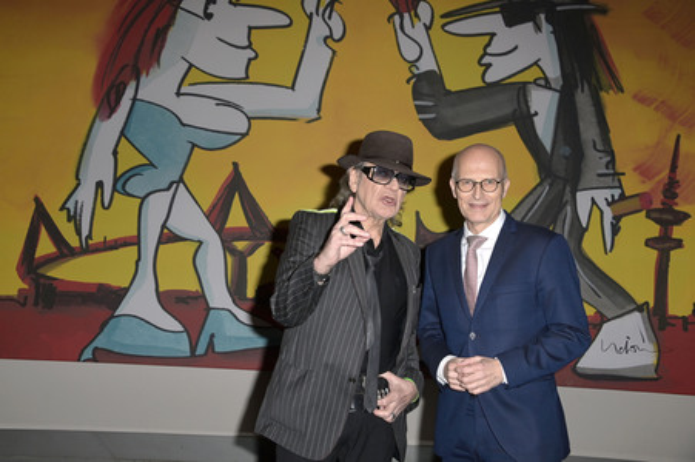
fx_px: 868
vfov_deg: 29.8
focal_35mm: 45
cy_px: 231
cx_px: 348
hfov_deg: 43.6
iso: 1000
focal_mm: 45
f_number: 5.6
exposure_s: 1/200
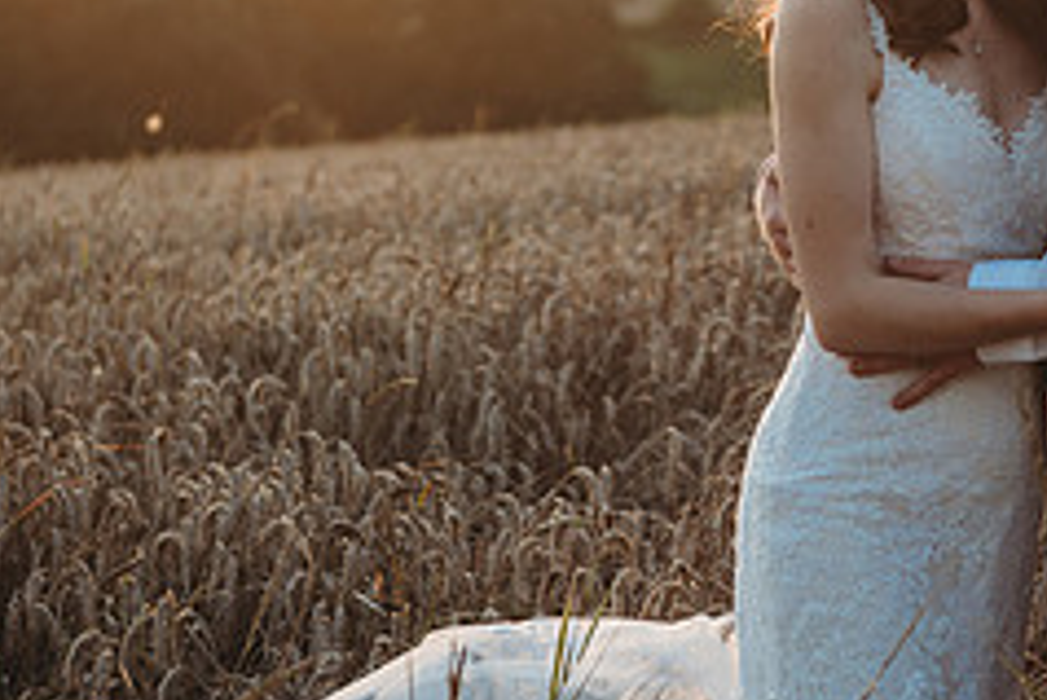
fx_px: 4685
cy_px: 236
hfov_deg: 12.7
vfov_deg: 8.5
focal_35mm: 161
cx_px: 941
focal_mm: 66
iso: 100
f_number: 3.5
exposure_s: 1/320
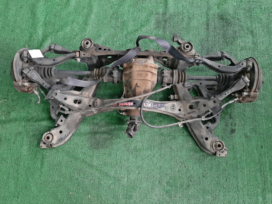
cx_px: 136
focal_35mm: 26
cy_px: 102
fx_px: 204
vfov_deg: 53.1
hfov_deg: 67.3
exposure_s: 1/50
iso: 135
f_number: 1.7
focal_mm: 3.93
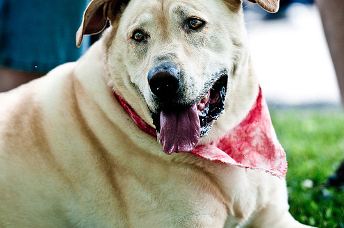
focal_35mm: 299
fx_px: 2852
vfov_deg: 4.6
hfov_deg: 6.9
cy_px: 101
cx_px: 157
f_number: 2.8
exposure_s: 1/1250
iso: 200
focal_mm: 170
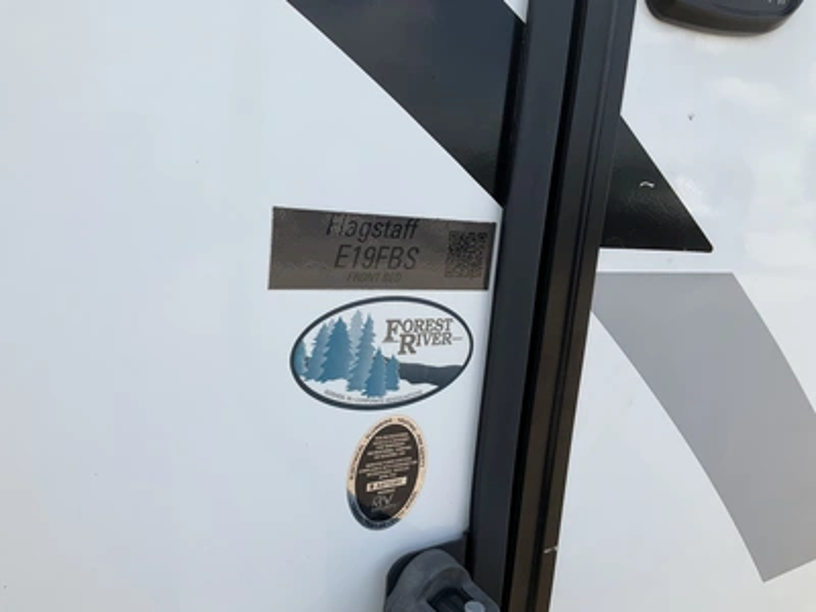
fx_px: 684
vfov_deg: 48.2
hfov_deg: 61.7
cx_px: 408
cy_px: 306
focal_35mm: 29
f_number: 1.8
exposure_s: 1/1412
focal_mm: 3
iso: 25
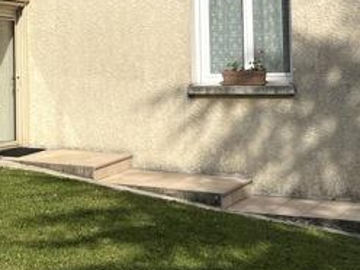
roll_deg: +1.0
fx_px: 874
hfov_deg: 22.3
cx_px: -9
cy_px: 28
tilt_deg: +3.4
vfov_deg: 17.3
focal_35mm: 84
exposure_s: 1/6173
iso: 50
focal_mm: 5.1
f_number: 1.6
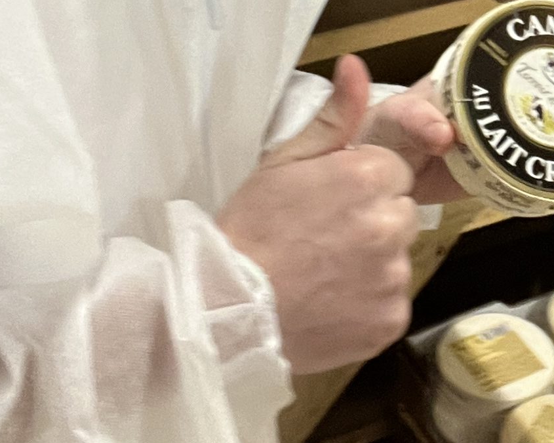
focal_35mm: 107
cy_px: -69
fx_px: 1754
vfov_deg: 14.0
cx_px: 661
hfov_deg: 17.2
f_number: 2.2
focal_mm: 2.71
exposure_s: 1/33
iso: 400
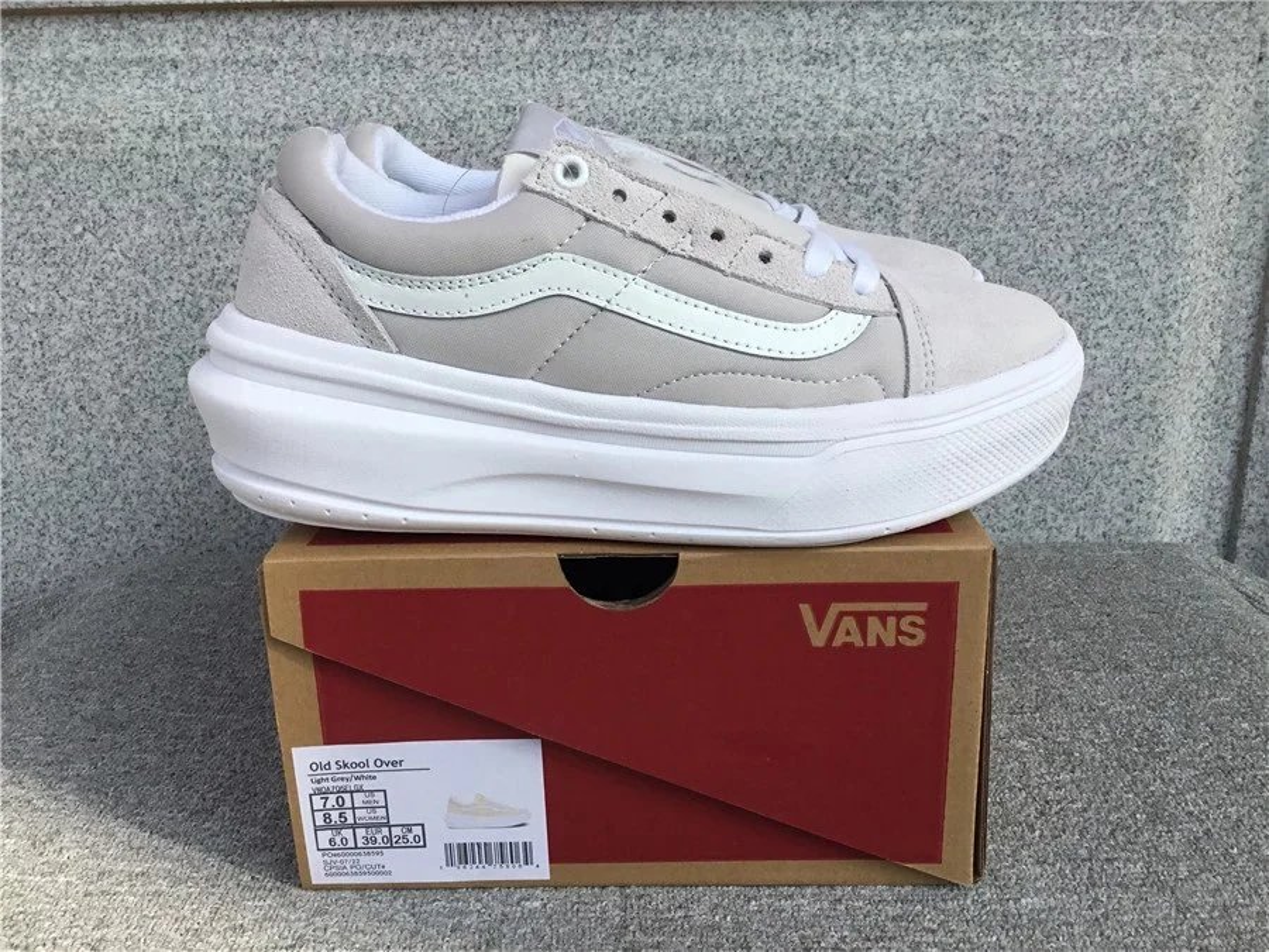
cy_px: 476
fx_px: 1136
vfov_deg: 45.4
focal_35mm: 31
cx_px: 634
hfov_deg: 58.4
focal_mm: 3.3
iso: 25
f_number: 2.4
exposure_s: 1/959
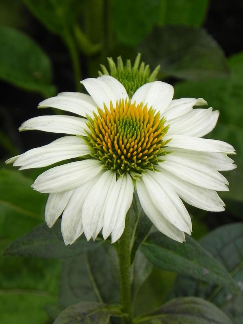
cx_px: 122
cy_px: 162
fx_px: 2317
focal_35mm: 247
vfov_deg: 8.0
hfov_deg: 6.0
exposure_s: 1/500
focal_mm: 44
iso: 160
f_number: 5
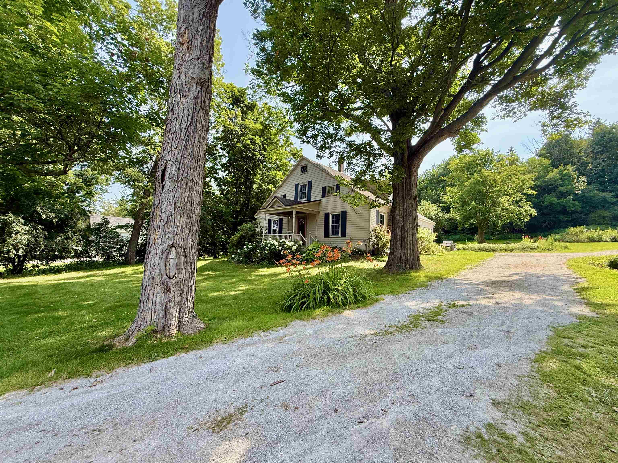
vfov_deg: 85.7
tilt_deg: +4.6
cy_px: 232
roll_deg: -0.8
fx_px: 250
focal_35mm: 14
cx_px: 309
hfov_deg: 102.1
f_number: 2.2
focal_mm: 2.22
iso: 64
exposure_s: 1/403
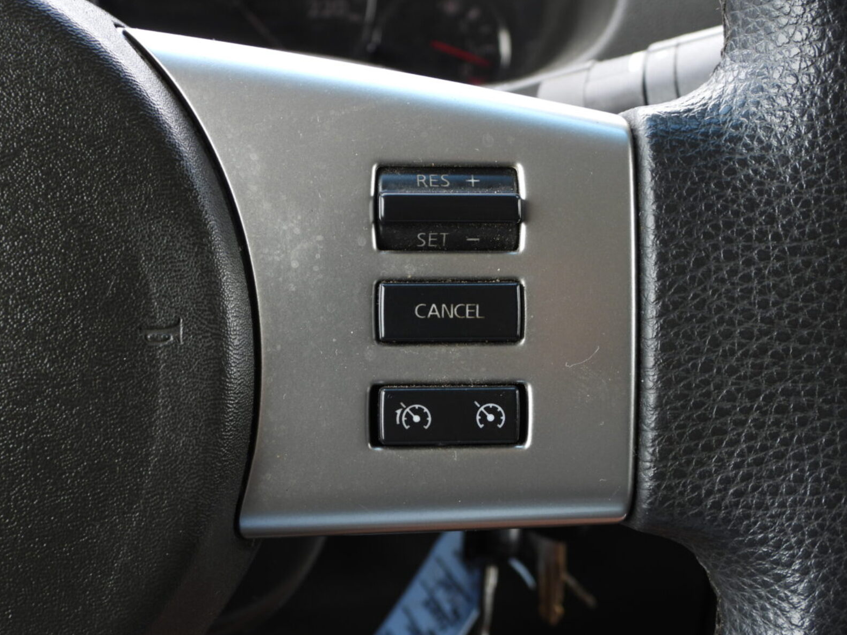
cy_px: 320
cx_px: 421
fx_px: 1493
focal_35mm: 61
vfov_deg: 24.0
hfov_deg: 31.7
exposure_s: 1/50
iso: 100
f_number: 3.5
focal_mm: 10.7
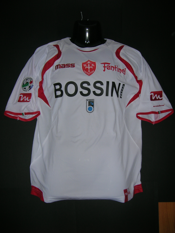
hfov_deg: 41.8
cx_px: 88
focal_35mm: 34
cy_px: 116
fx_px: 229
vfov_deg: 54.0
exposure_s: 1/60.1
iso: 50
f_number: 2.9
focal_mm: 5.7
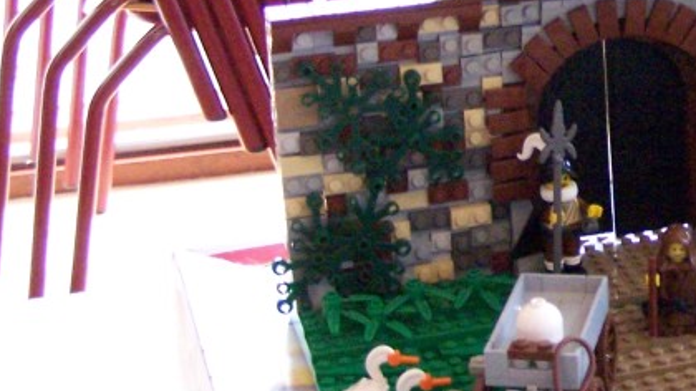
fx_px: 1863
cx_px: 782
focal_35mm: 101
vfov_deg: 11.9
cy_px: 84
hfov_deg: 20.1
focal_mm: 6.3
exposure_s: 1/125
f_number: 2.8
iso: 400
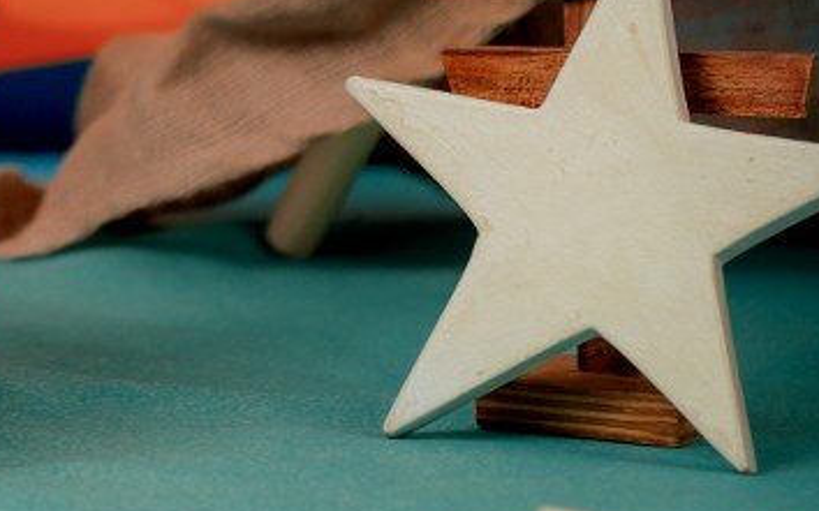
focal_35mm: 501
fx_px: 11179
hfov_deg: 4.2
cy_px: -838
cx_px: -733
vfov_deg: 2.6
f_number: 1.4
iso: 125
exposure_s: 1/640
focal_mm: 85
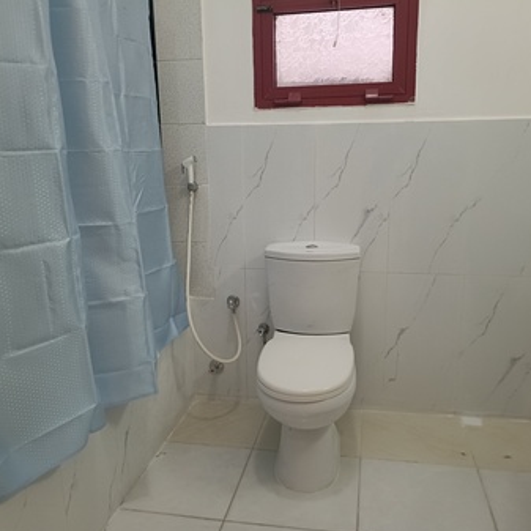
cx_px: 272
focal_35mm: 30
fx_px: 521
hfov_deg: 54.0
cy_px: 267
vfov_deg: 54.0
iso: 3016
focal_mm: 4.7
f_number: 1.7
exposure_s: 1/99.9
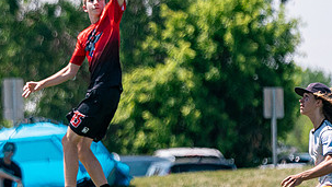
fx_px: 5691
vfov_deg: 1.9
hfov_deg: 3.3
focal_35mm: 646
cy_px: 92
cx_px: 15
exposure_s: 1/12800
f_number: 2.8
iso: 640
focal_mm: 200
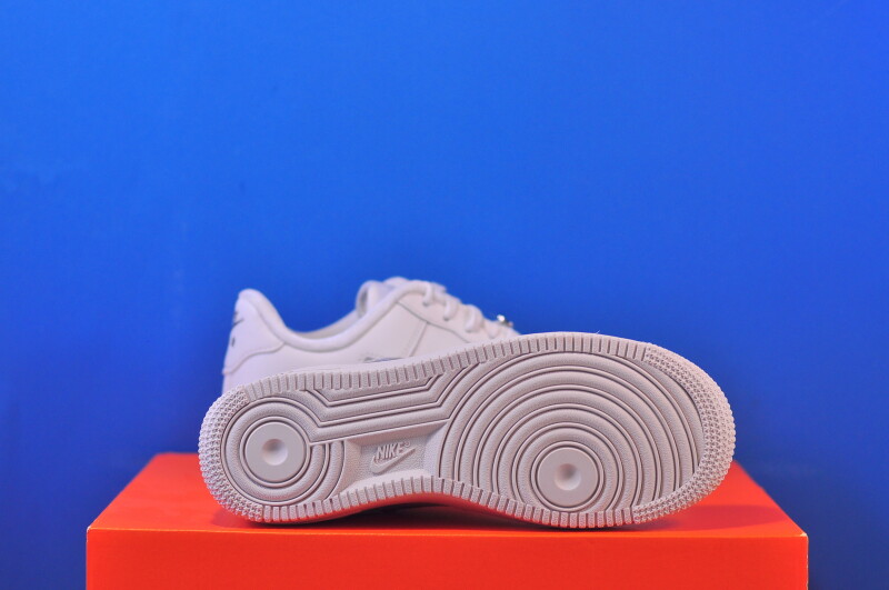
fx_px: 1849
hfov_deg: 27.0
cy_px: 295
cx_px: 444
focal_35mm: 75
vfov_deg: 18.1
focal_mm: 50
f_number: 2.5
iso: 250
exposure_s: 1/320
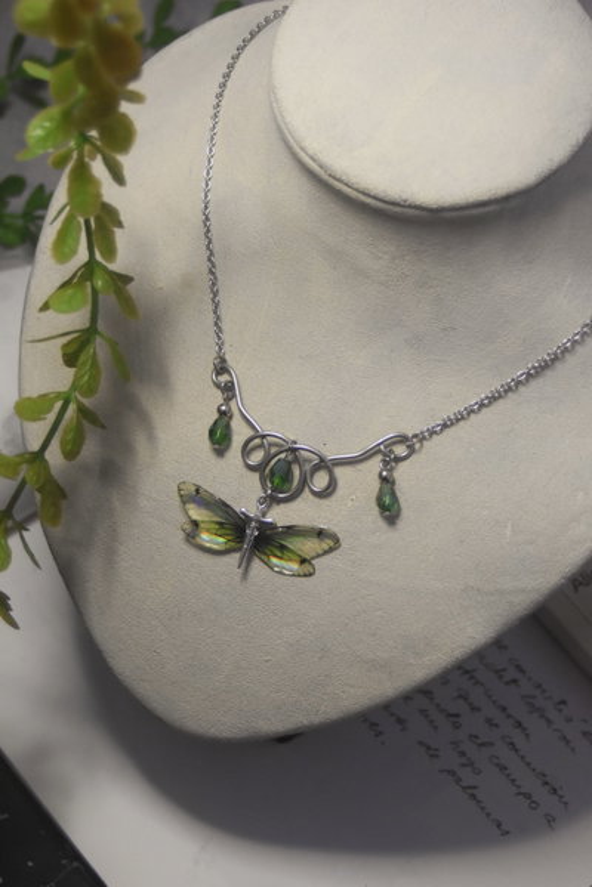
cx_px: 296
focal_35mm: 84
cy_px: 444
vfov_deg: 24.2
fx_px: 2072
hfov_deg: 16.3
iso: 2500
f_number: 5
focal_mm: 56
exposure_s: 1/80
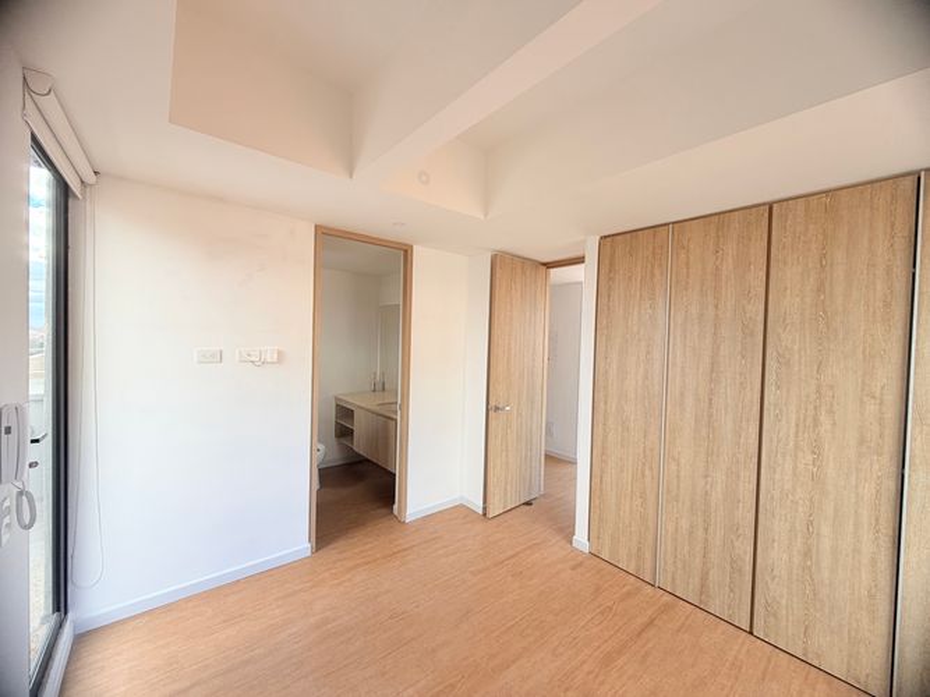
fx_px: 376
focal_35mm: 14
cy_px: 348
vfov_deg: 85.7
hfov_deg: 102.1
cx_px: 465
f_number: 2.2
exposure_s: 1/121
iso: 64
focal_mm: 2.22
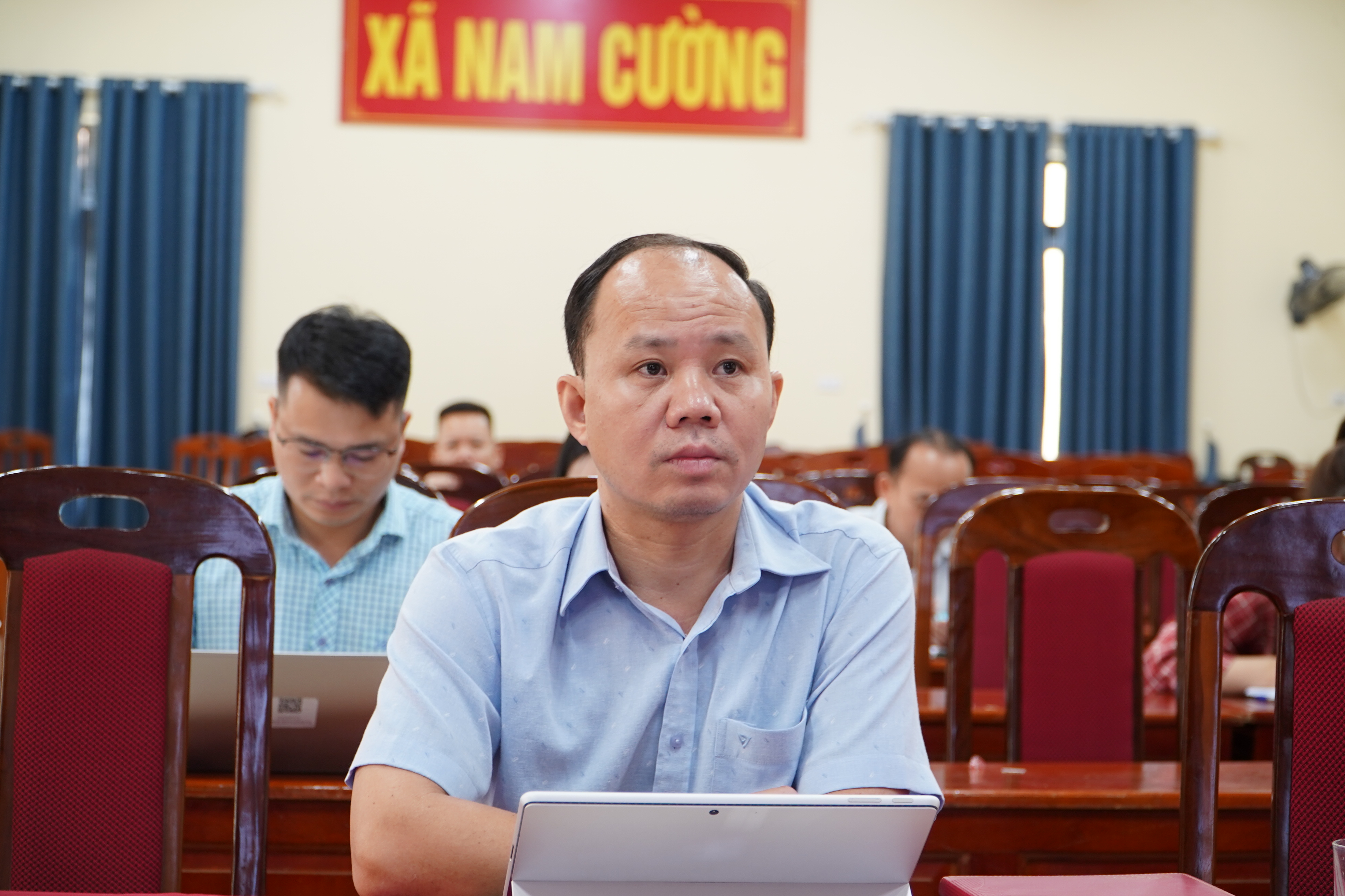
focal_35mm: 72
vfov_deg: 18.9
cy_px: 448
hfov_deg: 28.1
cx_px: 672
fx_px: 2690
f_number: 4
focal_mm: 48
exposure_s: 1/20
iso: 400
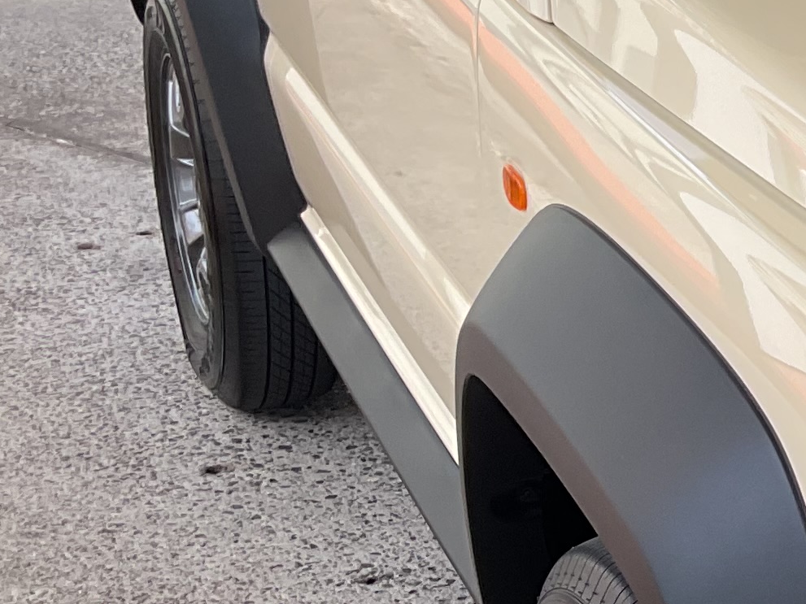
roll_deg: +0.4
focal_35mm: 118
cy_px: 171
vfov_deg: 12.5
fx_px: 2747
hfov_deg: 15.2
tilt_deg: -20.3
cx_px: 1275
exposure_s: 1/362
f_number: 1.8
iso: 16
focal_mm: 3
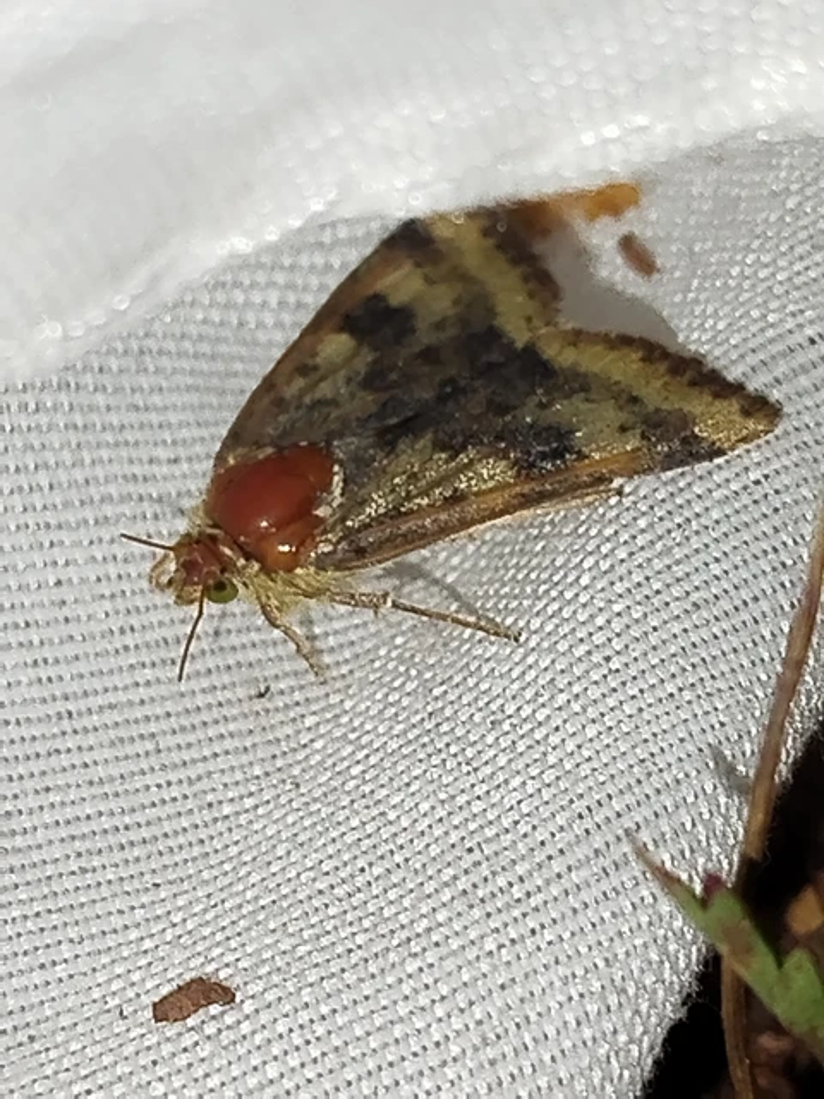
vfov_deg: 14.7
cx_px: 412
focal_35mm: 134
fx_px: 4253
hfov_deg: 11.1
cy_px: 550
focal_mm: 5.31
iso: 80
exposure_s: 1/50
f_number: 1.7
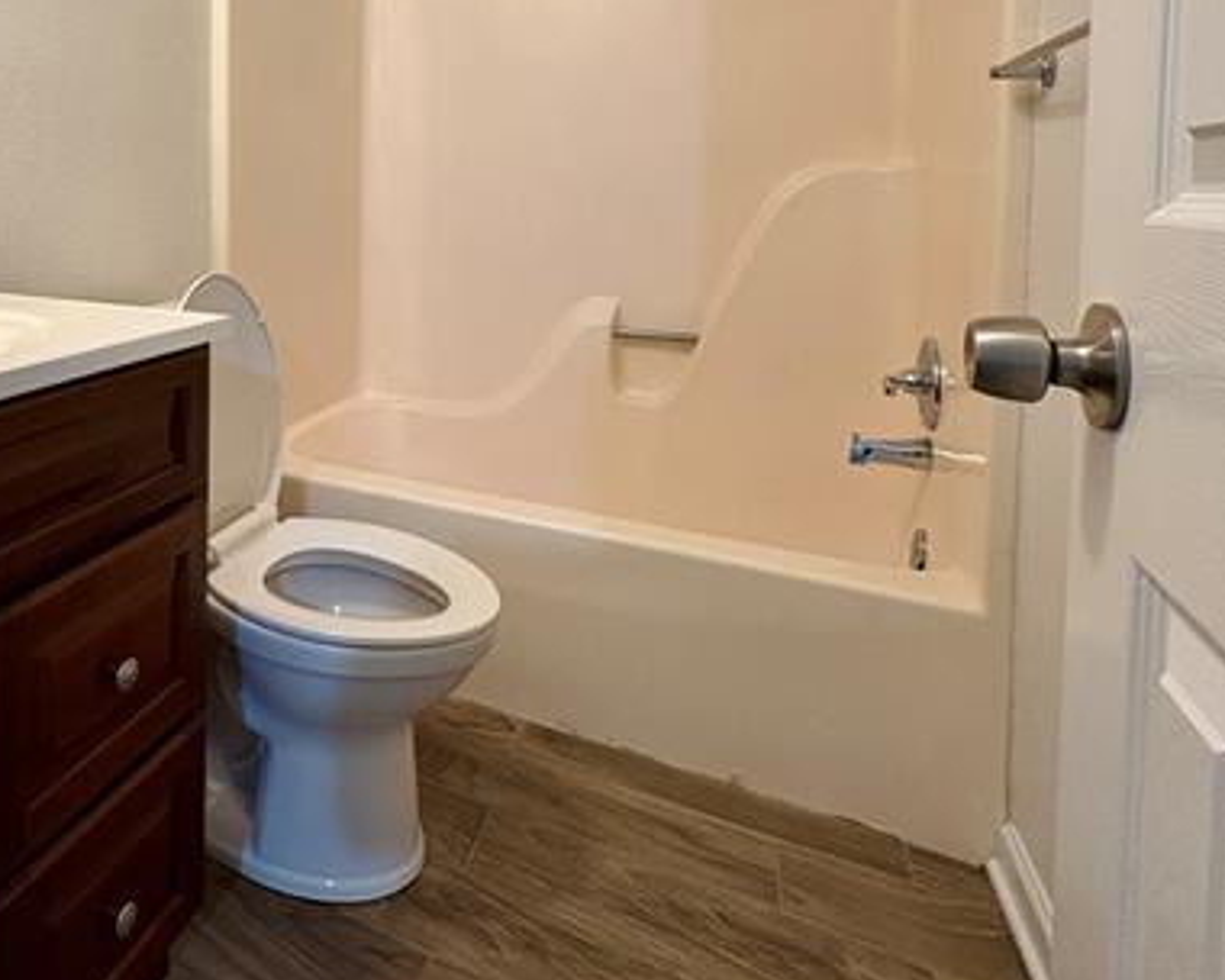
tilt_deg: -1.7
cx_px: 319
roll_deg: +0.3
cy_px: 219
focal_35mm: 23
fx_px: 834
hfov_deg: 68.3
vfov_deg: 57.1
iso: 160
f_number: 2.2
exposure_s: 1/60
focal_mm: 2.22
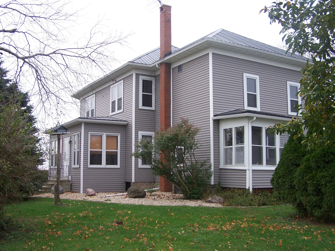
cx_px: 168
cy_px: 126
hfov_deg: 49.0
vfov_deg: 37.7
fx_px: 368
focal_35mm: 38
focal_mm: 6.3
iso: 80
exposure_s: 1/125
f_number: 2.8
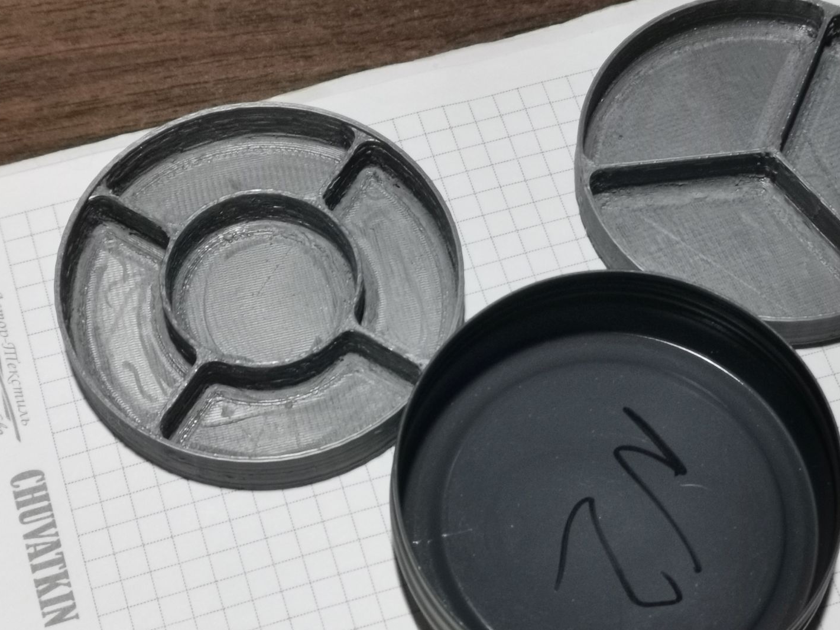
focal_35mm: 77
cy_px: 384
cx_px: 493
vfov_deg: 19.1
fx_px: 1869
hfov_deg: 25.3
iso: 320
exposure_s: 1/50
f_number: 1.8
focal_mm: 5.58
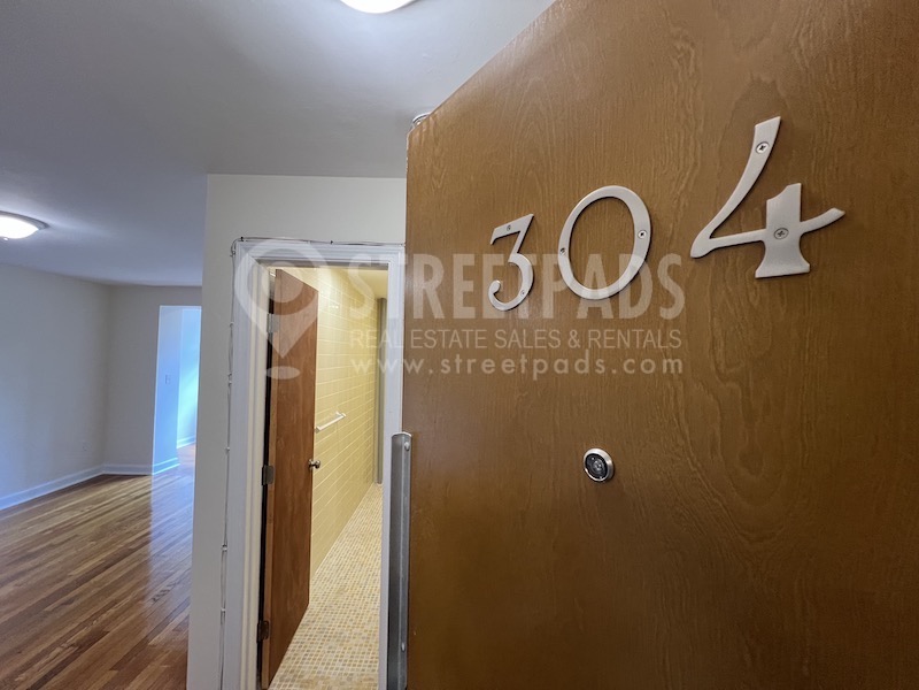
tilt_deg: +2.2
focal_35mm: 13
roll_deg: -1.0
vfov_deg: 89.9
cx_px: 460
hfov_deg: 106.2
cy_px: 345
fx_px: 345
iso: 160
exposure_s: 1/60
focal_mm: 1.57
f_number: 1.8
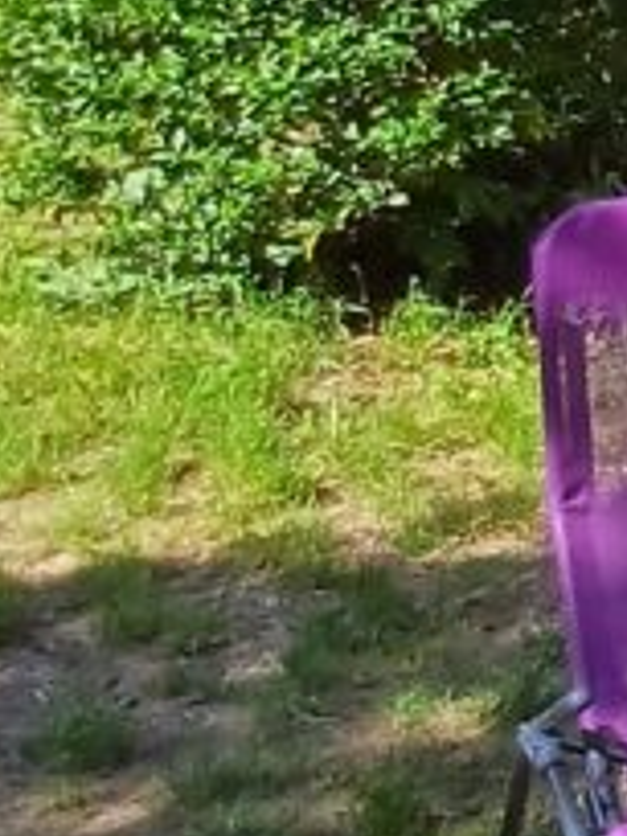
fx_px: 2270
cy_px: -57
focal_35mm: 94
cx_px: 1701
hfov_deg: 11.5
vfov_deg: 20.0
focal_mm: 1.64
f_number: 2.2
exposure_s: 1/564
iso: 40
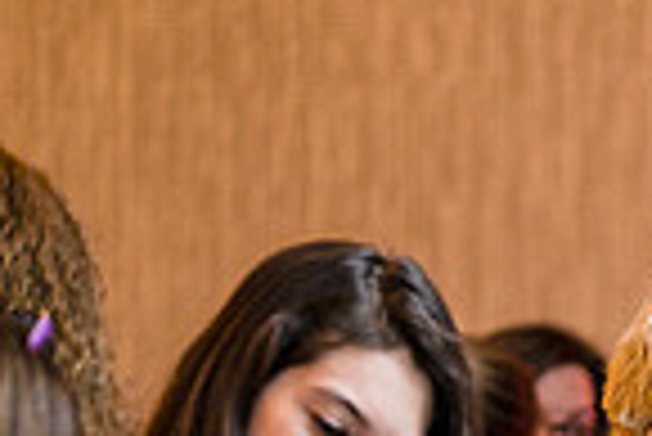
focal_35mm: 560
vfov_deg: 2.5
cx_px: 908
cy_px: 802
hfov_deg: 3.7
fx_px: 10152
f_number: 2.8
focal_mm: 140
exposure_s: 1/60
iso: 1250
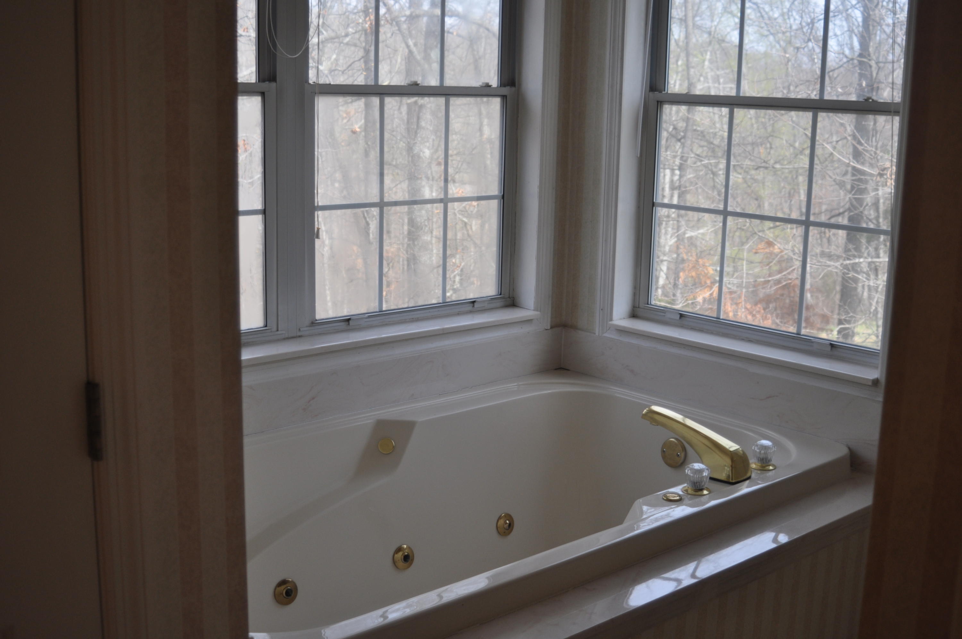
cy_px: 320
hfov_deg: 46.5
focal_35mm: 42
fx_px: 1121
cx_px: 481
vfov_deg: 31.8
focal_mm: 28
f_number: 3.5
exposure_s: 1/500
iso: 280
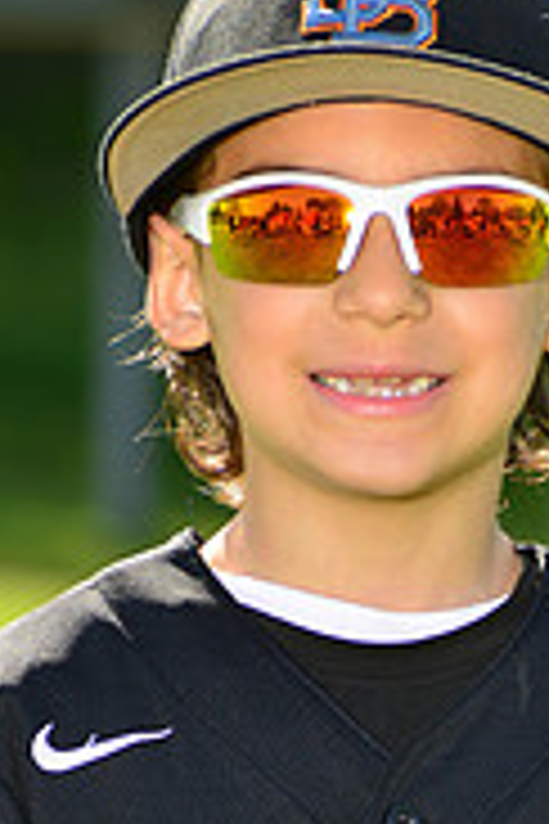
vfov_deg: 3.5
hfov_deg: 2.3
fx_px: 13427
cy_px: 986
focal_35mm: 587
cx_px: 367
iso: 200
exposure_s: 1/250
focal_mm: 185
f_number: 8
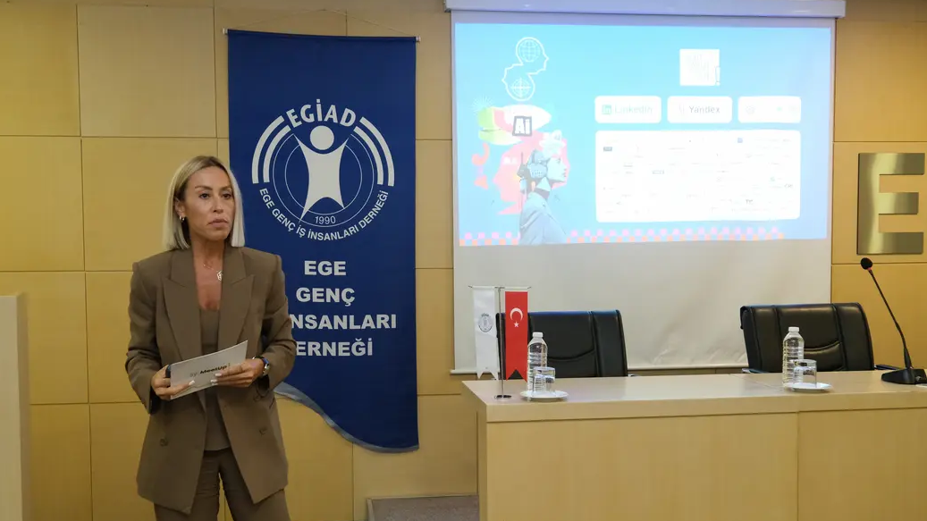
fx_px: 836
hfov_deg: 58.0
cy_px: 292
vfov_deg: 34.6
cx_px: 435
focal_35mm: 34
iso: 2500
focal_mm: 18.9
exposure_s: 1/100
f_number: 4
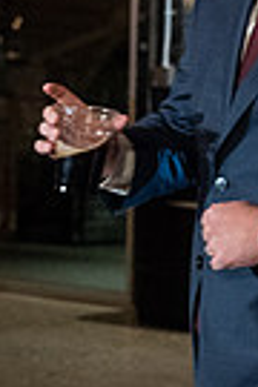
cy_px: 143
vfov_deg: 11.0
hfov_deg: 7.3
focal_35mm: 187
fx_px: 2010
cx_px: 221
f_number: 4
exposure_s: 1/200
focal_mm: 56
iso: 6400
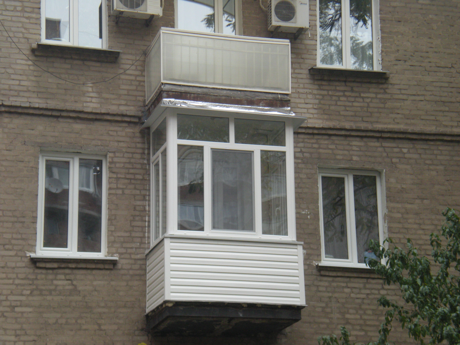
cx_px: 230
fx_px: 1395
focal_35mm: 105
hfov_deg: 18.7
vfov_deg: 14.1
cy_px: 172
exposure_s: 1/60
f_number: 5.7
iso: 222
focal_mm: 17.3
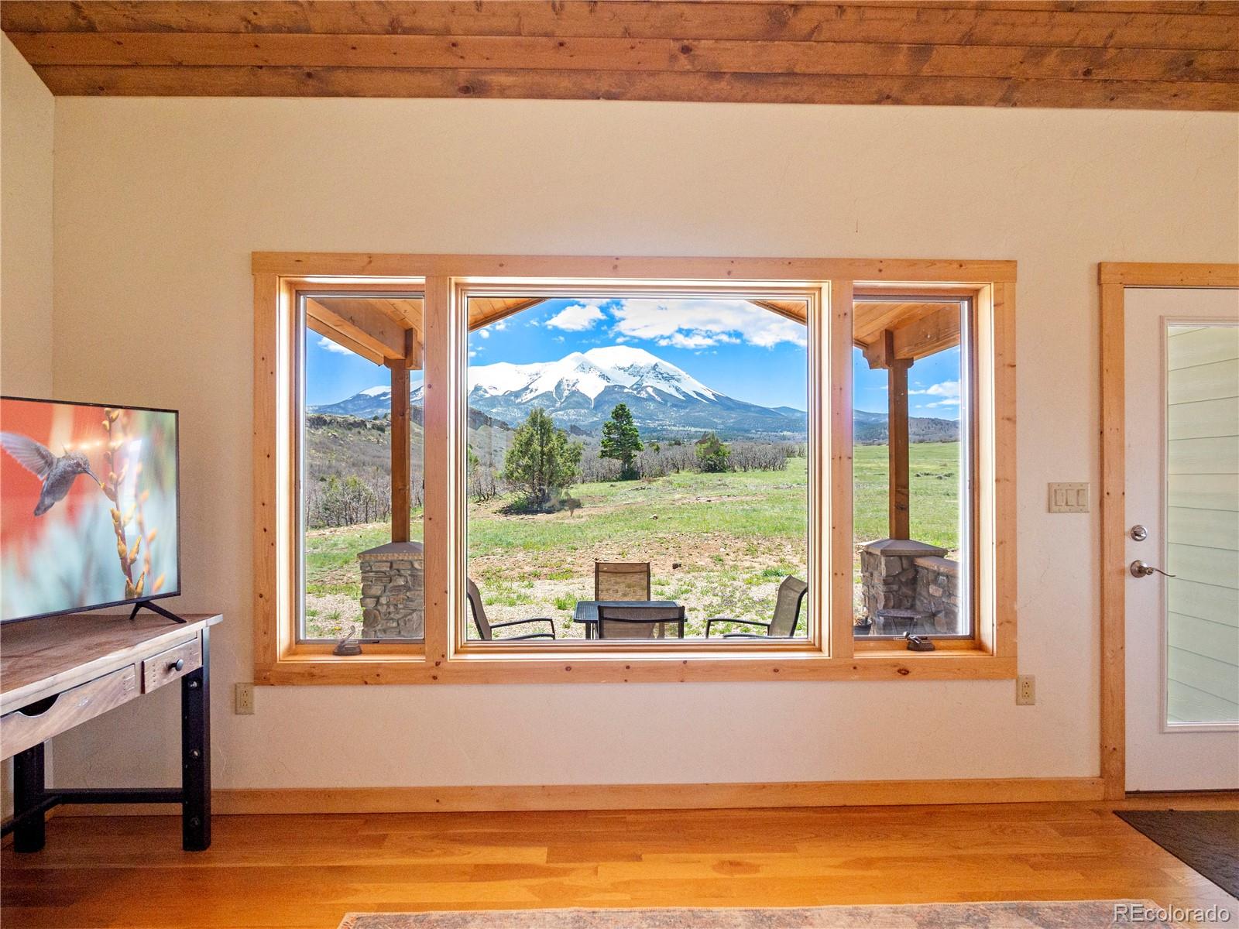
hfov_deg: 87.8
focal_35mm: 18
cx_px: 620
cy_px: 464
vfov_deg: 71.6
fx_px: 644
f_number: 4
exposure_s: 1/250
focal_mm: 9
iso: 400
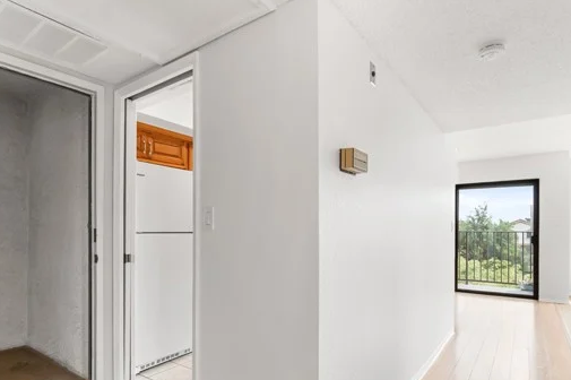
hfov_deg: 86.9
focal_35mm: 19
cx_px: 293
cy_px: 231
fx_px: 301
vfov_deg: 63.8
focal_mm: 10
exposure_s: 1/20
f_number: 7.1
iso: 320
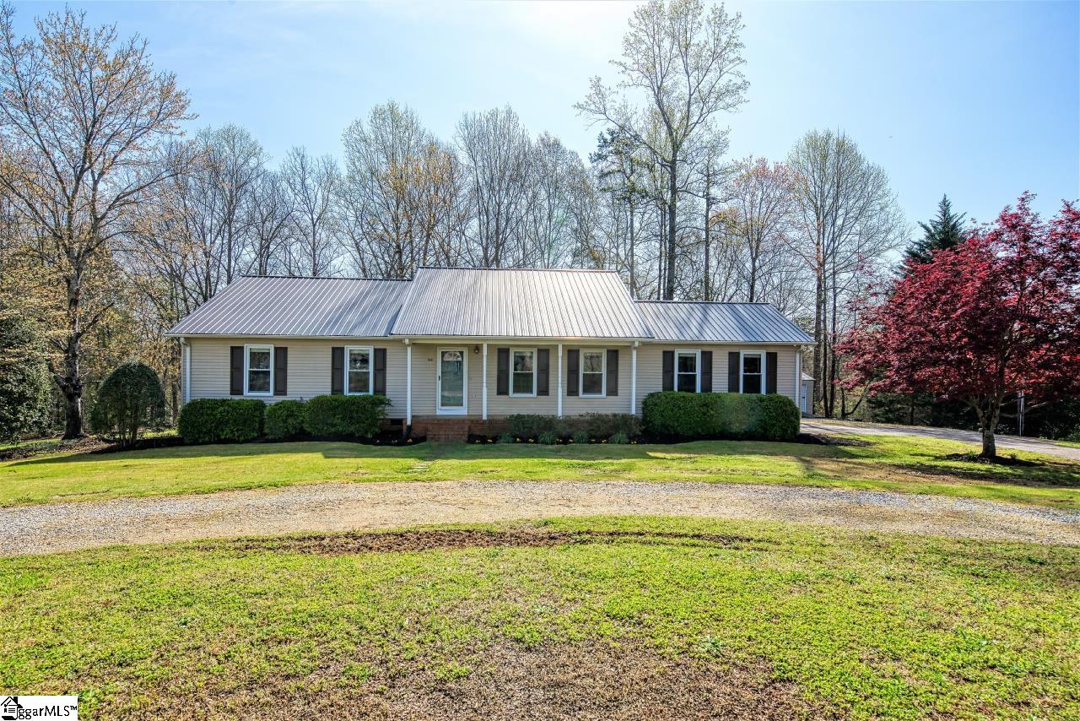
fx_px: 570
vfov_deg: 64.6
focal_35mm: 19
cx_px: 540
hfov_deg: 86.9
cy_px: 360
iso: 400
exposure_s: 1/320
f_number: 11
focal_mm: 19
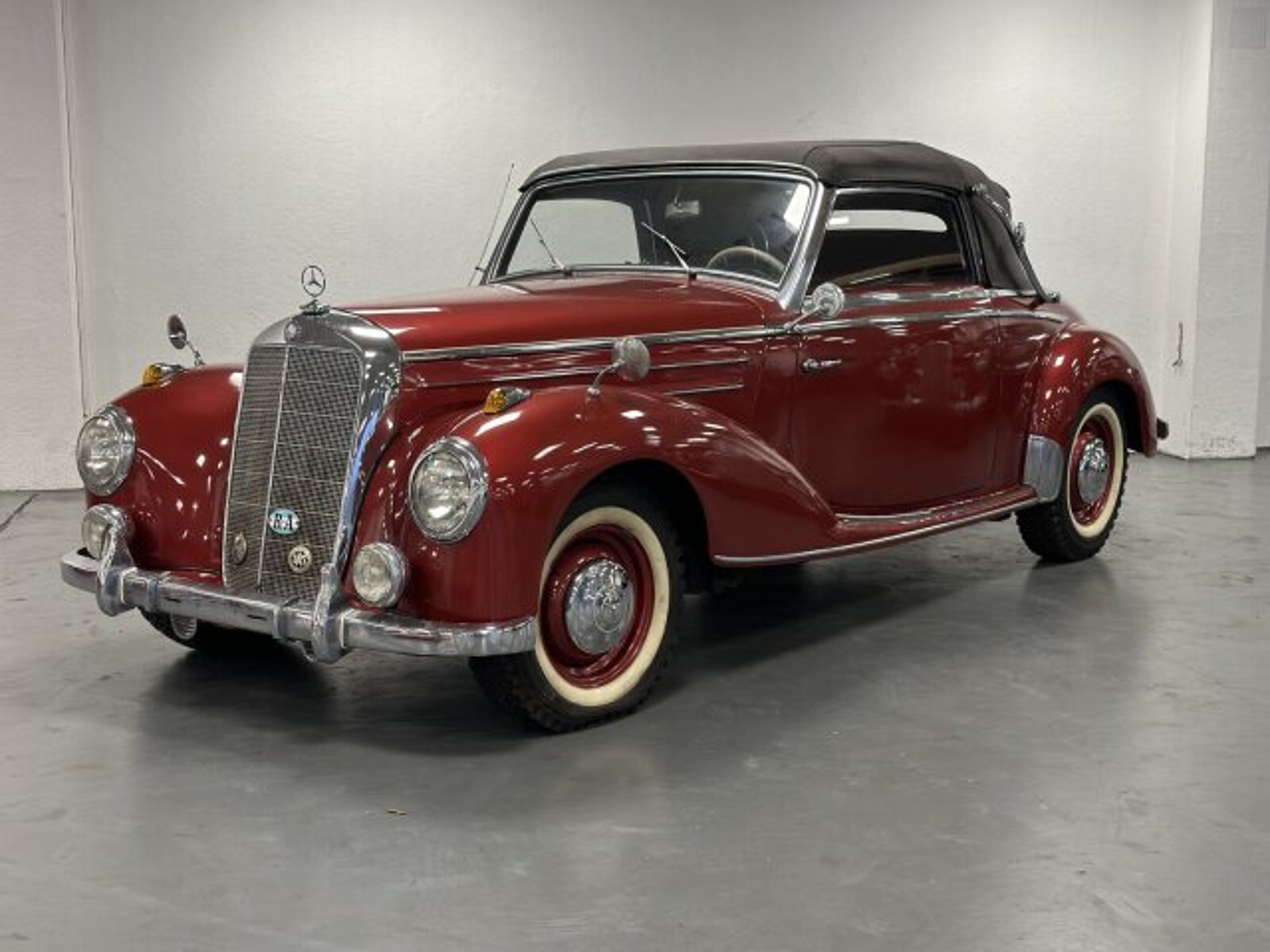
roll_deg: +0.0
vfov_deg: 30.3
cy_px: 476
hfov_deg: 39.7
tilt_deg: -8.1
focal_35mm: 48
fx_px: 1761
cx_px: 635
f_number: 1.78
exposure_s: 1/50
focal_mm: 6.86
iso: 125
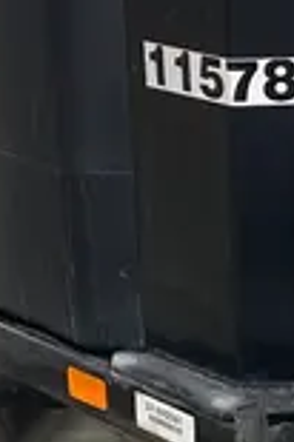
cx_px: 243
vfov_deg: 15.7
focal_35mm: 128
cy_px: 449
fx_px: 1571
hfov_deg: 10.6
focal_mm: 4.2
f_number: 1.6
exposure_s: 1/60
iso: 200
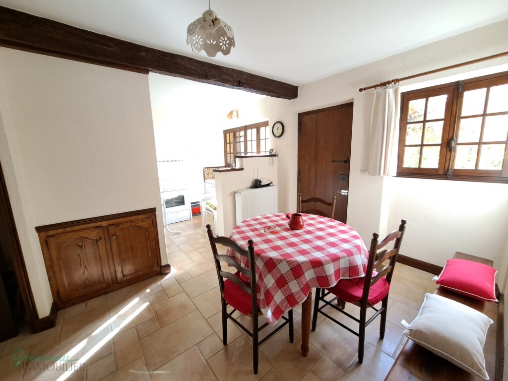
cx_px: 254
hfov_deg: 106.2
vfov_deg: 89.9
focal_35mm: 13
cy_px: 190
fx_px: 191
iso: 50
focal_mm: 1.74
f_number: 2.2
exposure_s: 1/20
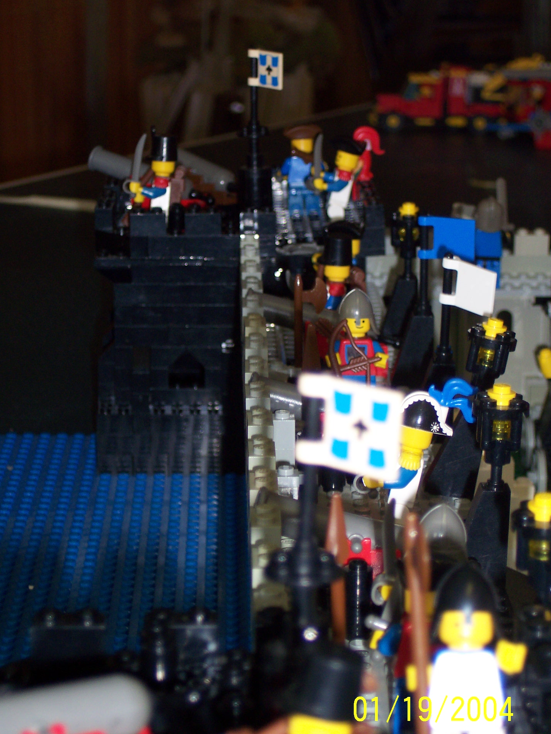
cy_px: 370
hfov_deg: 13.7
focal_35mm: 108
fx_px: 2292
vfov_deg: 18.2
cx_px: 282
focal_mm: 21.3
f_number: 4.8
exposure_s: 1/60
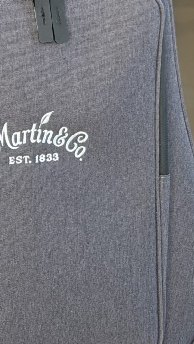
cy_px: -123
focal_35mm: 187
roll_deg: +0.3
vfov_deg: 11.2
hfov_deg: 6.5
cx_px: 0
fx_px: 1709
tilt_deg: -9.5
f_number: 1.78
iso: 100
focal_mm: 6.76
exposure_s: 1/92
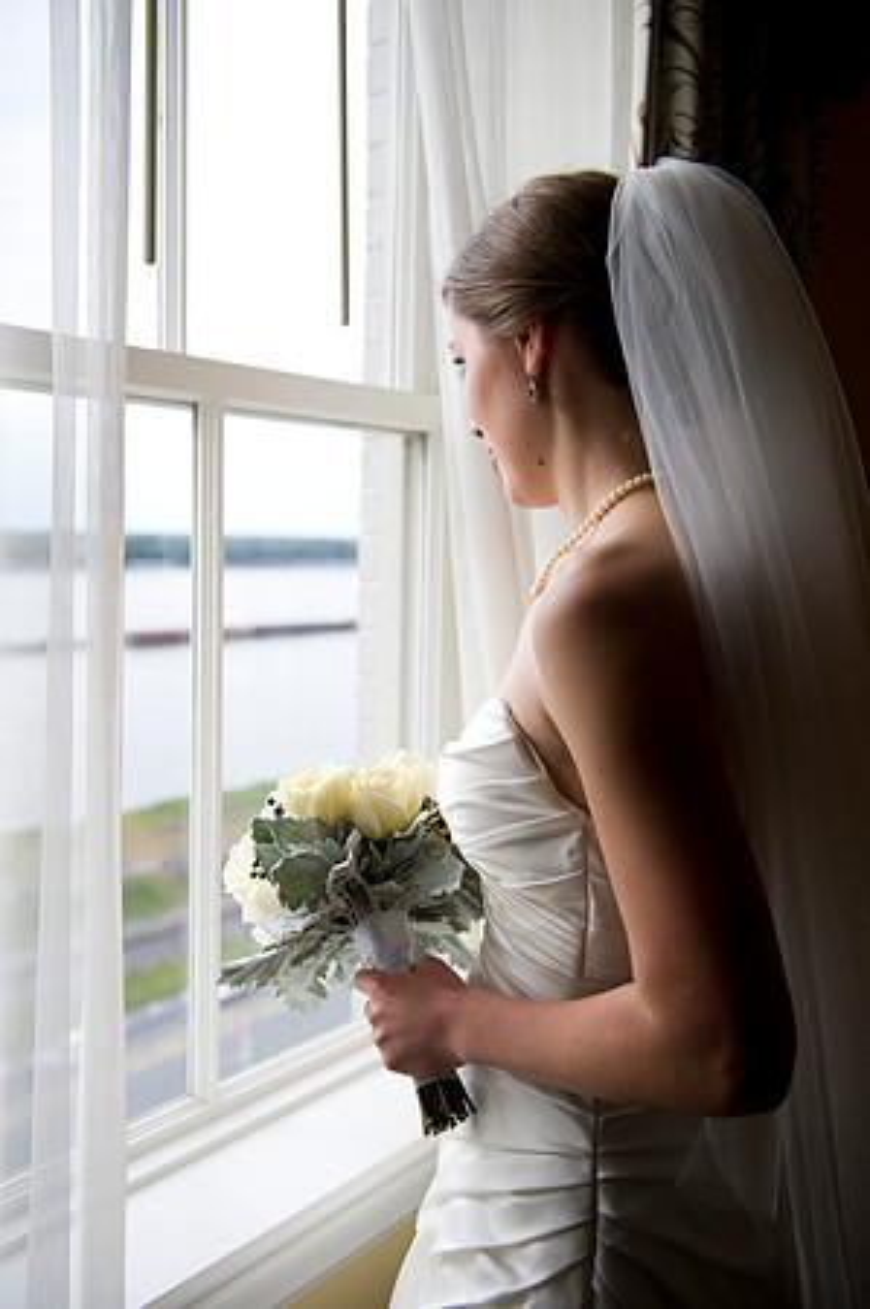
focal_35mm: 34
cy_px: 654
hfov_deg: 38.8
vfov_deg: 55.8
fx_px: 1235
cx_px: 435
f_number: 3.5
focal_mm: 34
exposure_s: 1/1250
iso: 640
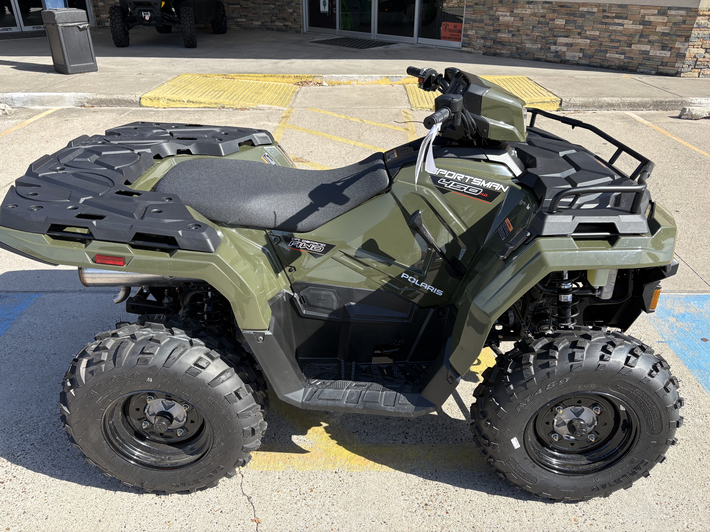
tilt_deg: -26.4
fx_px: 533
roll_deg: -1.4
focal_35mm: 26
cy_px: 266
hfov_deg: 67.3
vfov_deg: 53.1
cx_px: 355
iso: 50
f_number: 1.6
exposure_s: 1/1550
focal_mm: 5.96
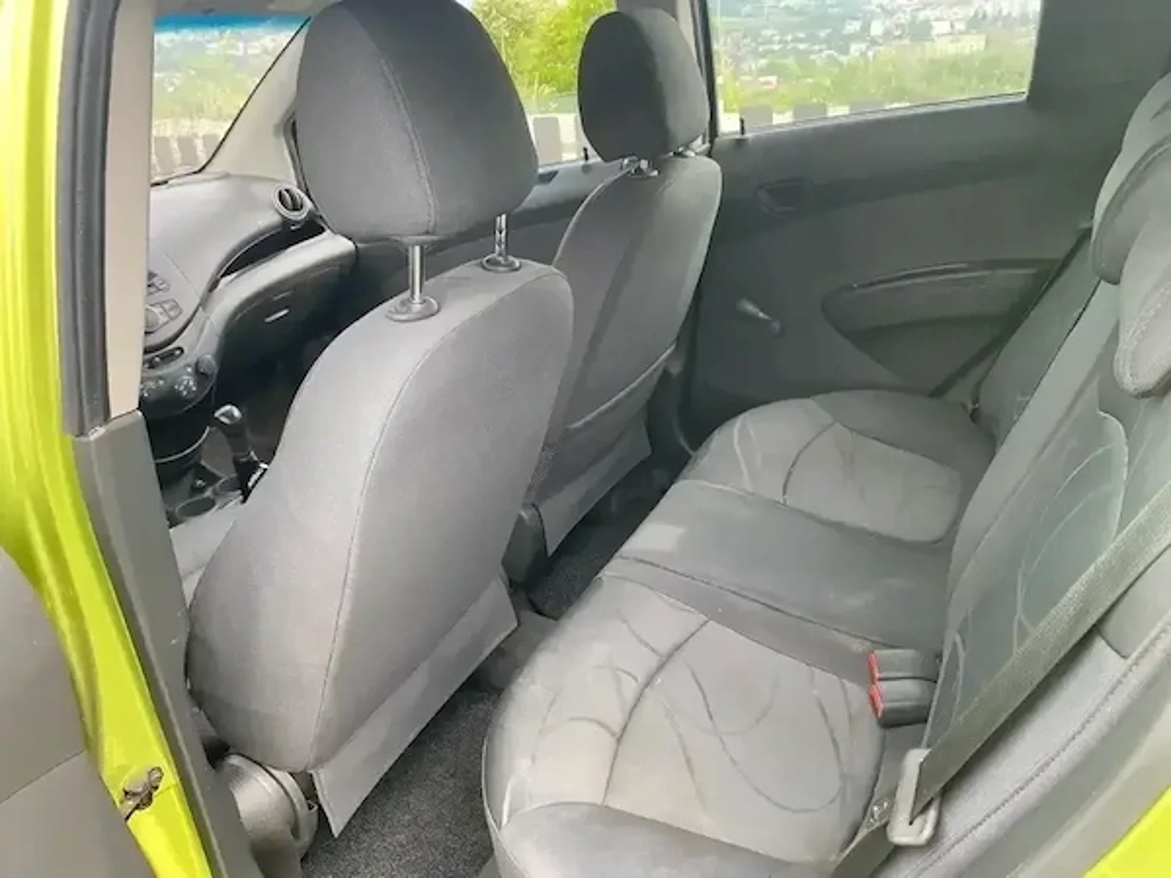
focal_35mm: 26
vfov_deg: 53.1
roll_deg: +5.2
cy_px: 439
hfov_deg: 67.3
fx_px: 880
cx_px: 586
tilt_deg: -25.1
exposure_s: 1/122
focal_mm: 4.25
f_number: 1.8
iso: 40
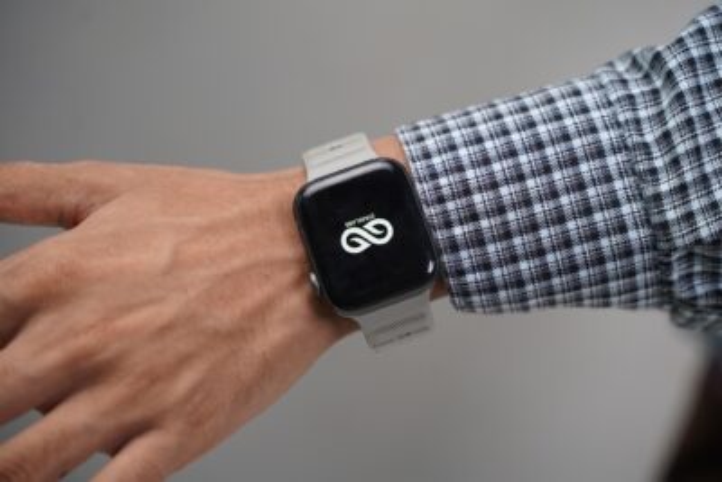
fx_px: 1505
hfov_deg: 27.0
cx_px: 361
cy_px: 241
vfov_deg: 18.2
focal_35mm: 75
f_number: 4
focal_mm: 75
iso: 640
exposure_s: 1/90
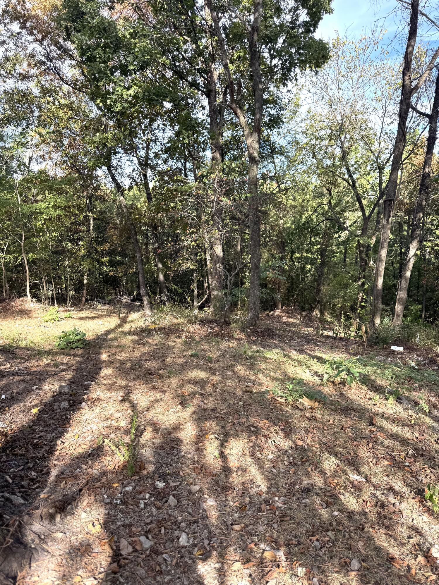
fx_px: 406
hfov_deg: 56.8
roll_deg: +0.8
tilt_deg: -12.4
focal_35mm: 24
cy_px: 292
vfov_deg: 71.6
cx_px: 220
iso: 80
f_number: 1.78
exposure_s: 1/651
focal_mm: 6.76
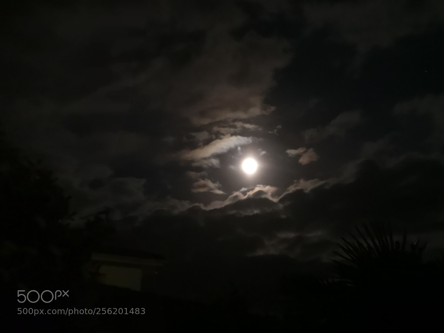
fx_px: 693
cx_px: 222
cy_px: 166
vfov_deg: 27.0
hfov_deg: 35.5
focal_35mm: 54
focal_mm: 3.95
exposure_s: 1/16.7
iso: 800
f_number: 4
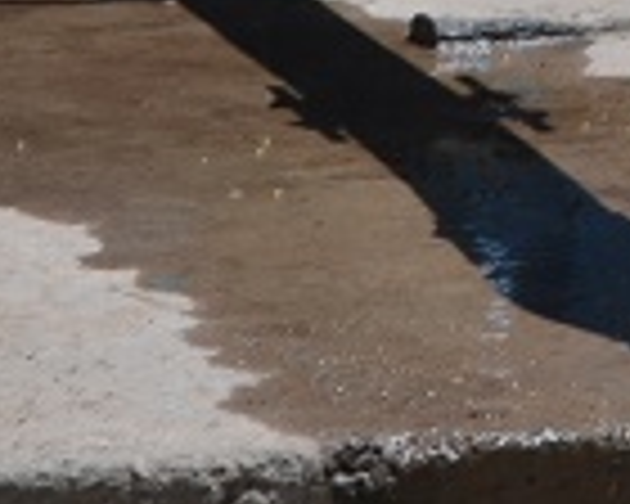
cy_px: -254
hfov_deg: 8.1
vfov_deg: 6.6
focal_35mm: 233
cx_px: 1053
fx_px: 4338
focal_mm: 29
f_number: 7.1
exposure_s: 1/200
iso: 100
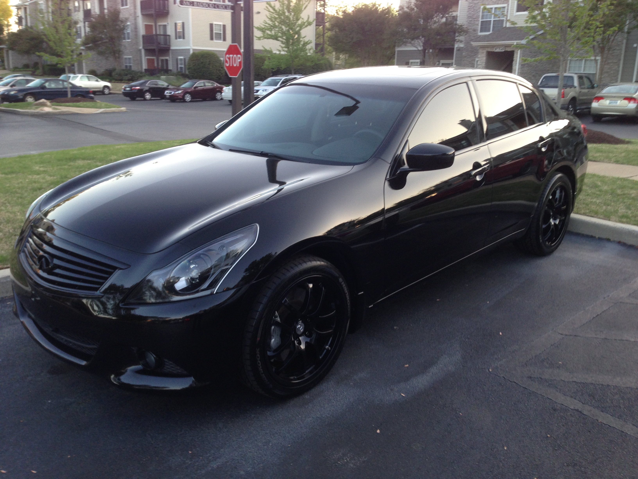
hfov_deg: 55.4
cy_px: 240
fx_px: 608
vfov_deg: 42.9
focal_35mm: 33
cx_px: 319
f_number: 2.4
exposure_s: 1/60
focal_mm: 4.12
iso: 64
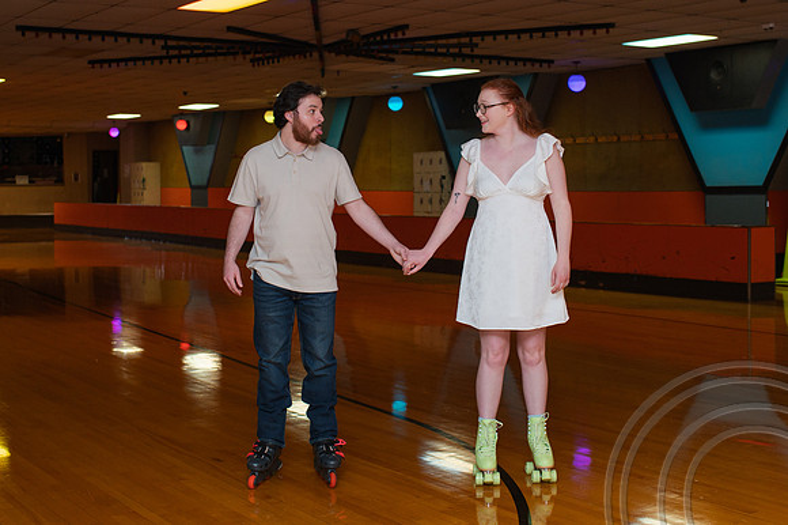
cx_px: 394
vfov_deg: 24.5
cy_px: 188
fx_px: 1201
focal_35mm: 55
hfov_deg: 36.3
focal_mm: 35
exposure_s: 1/200
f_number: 3.2
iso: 1000
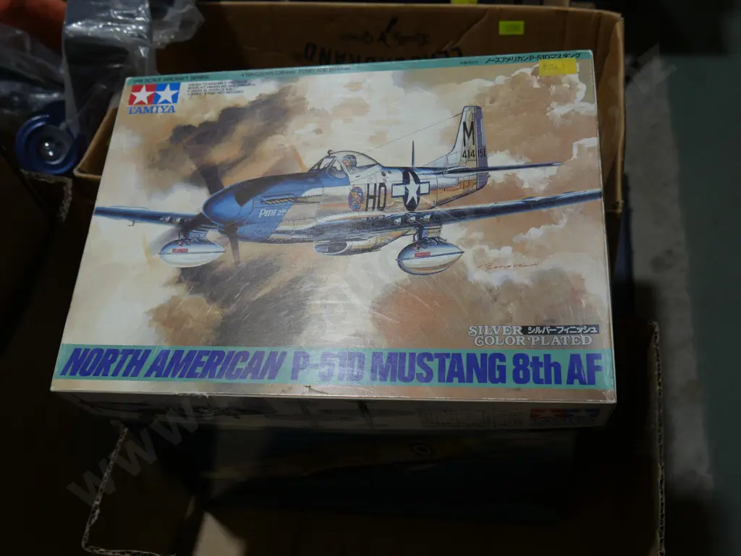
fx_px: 771
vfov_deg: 39.7
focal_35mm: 36
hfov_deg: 51.3
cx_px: 370
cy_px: 278
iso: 200
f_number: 5
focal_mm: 18
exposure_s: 1/125
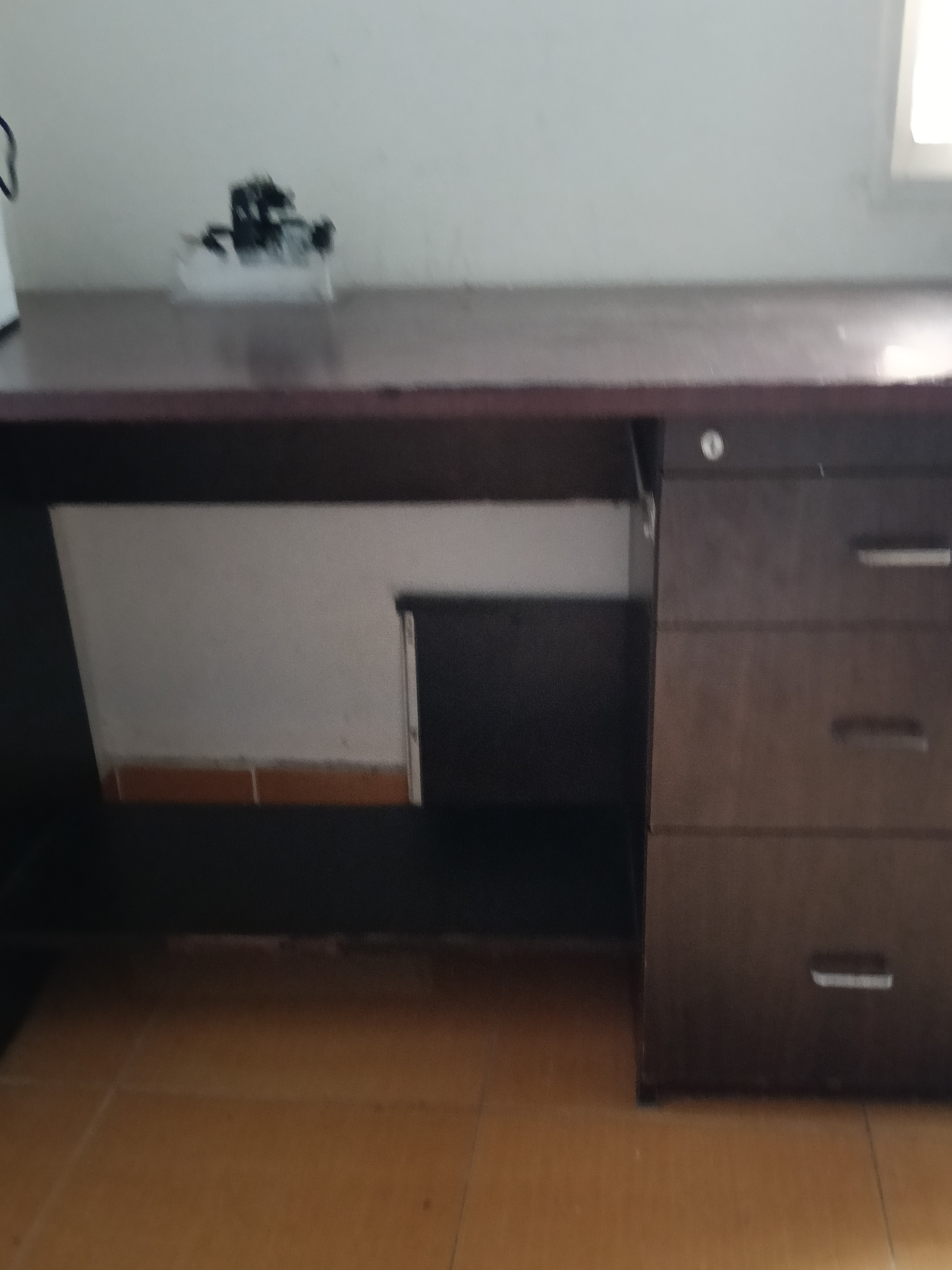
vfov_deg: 55.2
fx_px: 1210
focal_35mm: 33
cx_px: 523
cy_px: 724
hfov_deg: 42.9
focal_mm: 3.98
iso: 1600
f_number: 1.8
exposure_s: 1/14.3
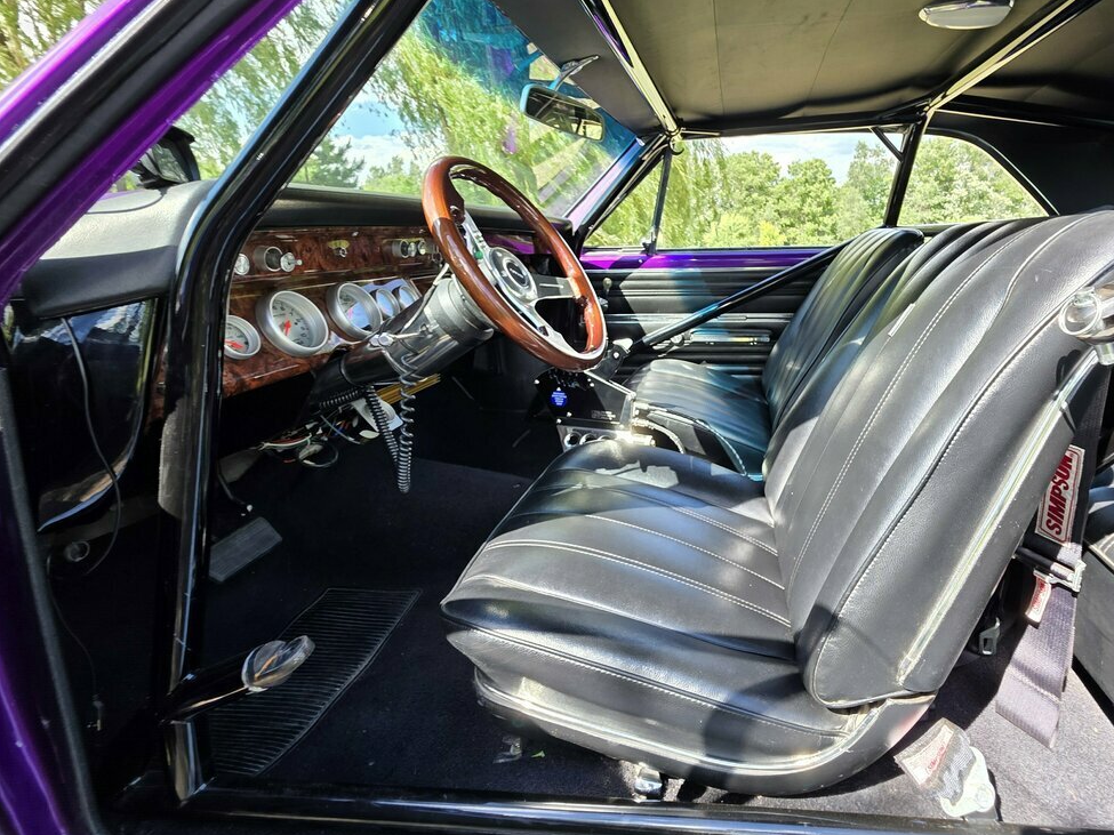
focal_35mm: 16
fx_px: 515
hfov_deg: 92.9
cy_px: 384
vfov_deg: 77.9
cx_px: 684
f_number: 1.9
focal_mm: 2.2
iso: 20
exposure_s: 1/85.8
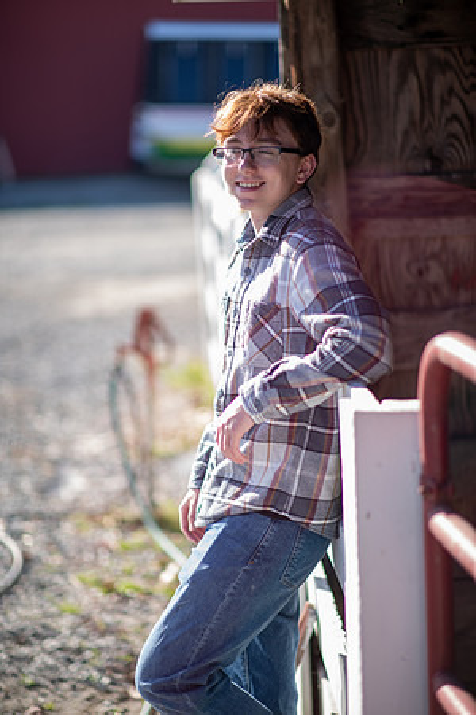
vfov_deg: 23.9
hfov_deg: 16.1
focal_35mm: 85
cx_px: 238
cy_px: 358
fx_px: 1686
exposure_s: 1/640
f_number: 1.6
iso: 64
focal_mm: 85
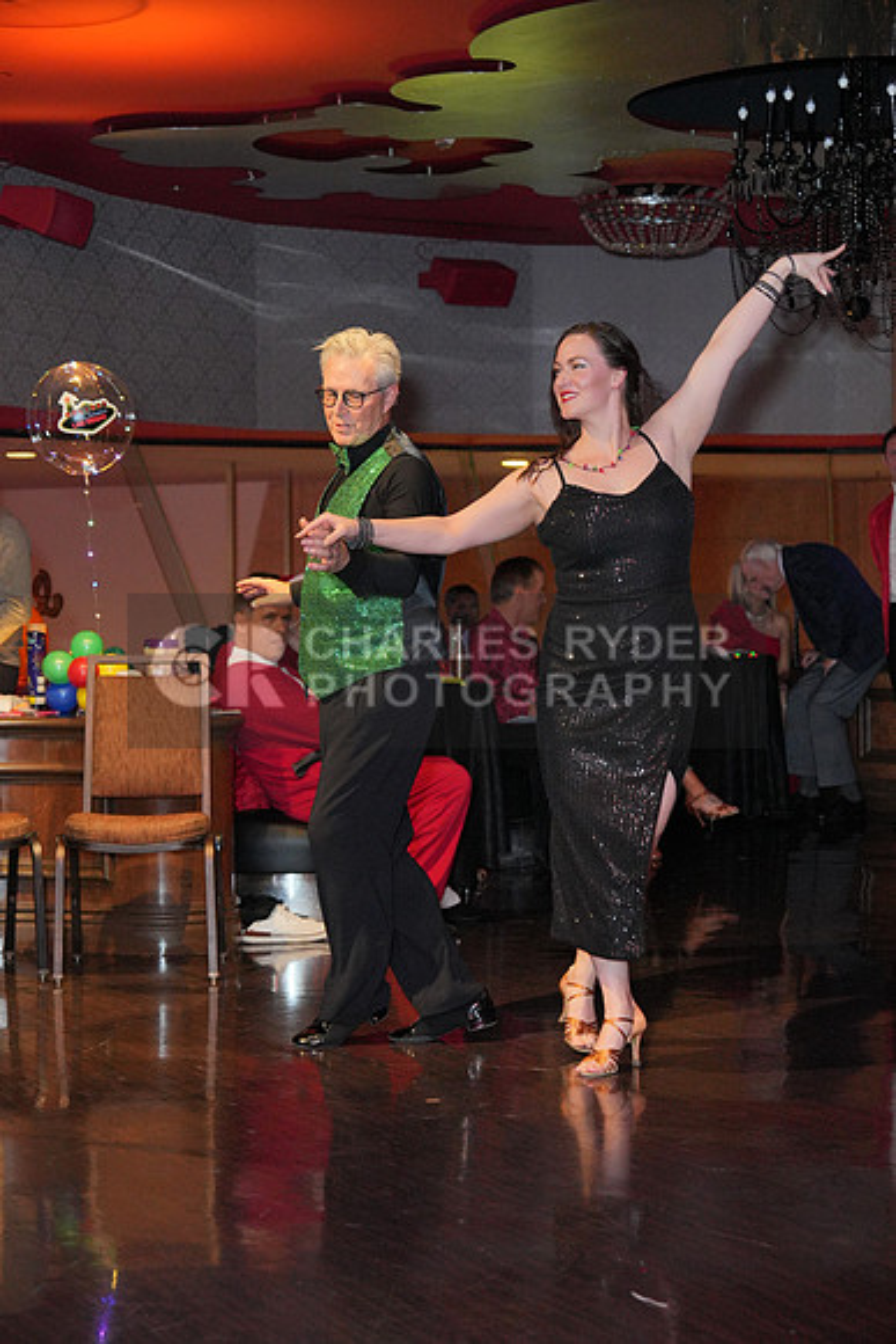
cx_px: 448
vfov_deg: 28.8
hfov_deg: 19.5
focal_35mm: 70
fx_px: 2612
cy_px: 672
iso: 4000
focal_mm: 70
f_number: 4
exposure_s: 1/200
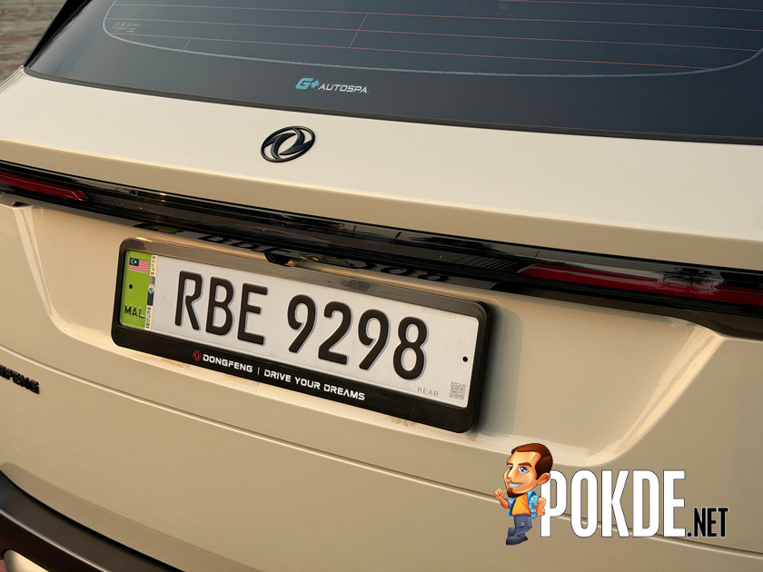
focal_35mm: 48
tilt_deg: -16.9
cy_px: 286
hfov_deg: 39.7
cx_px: 382
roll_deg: -0.2
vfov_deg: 30.3
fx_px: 1058
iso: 64
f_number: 1.78
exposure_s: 1/1883
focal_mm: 6.76
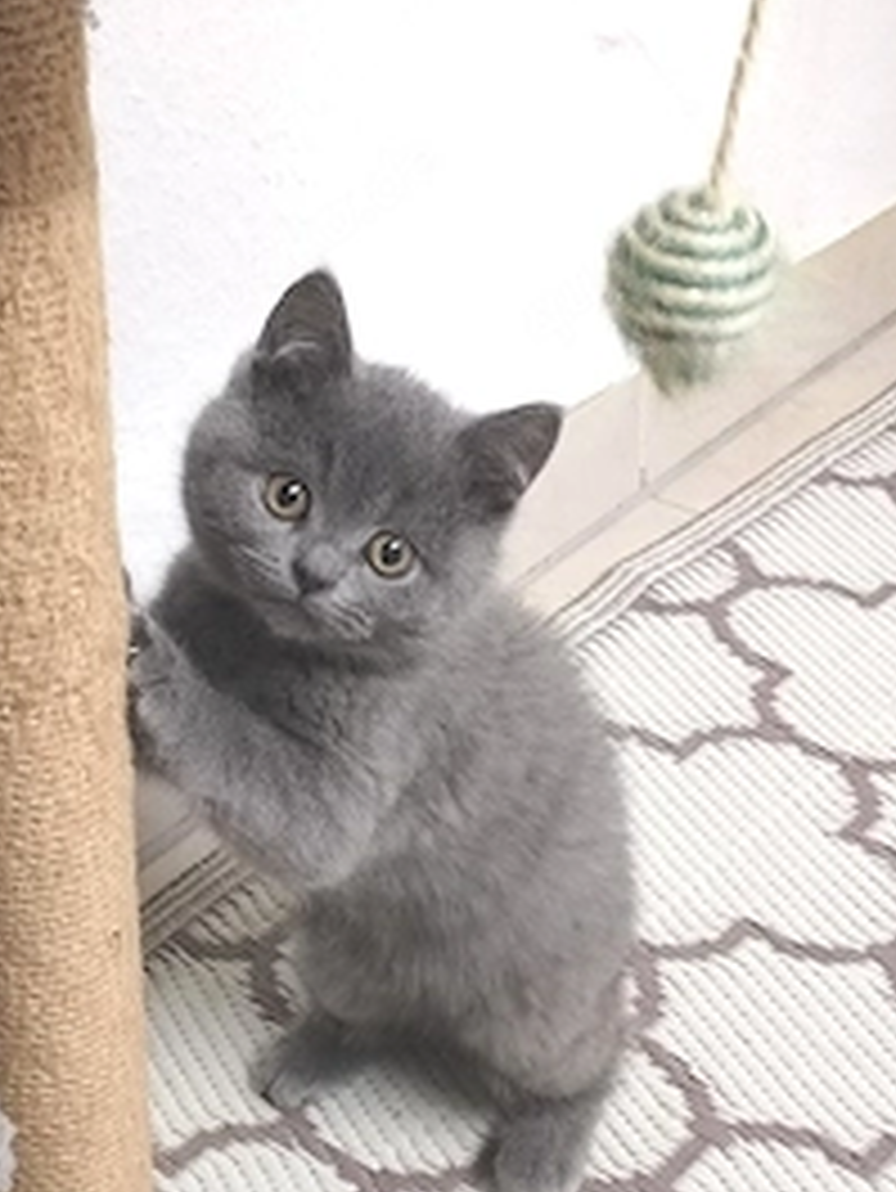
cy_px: 639
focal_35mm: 74
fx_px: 2552
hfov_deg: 19.9
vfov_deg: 26.3
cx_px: 405
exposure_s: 1/25
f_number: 1.8
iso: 799
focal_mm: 4.75
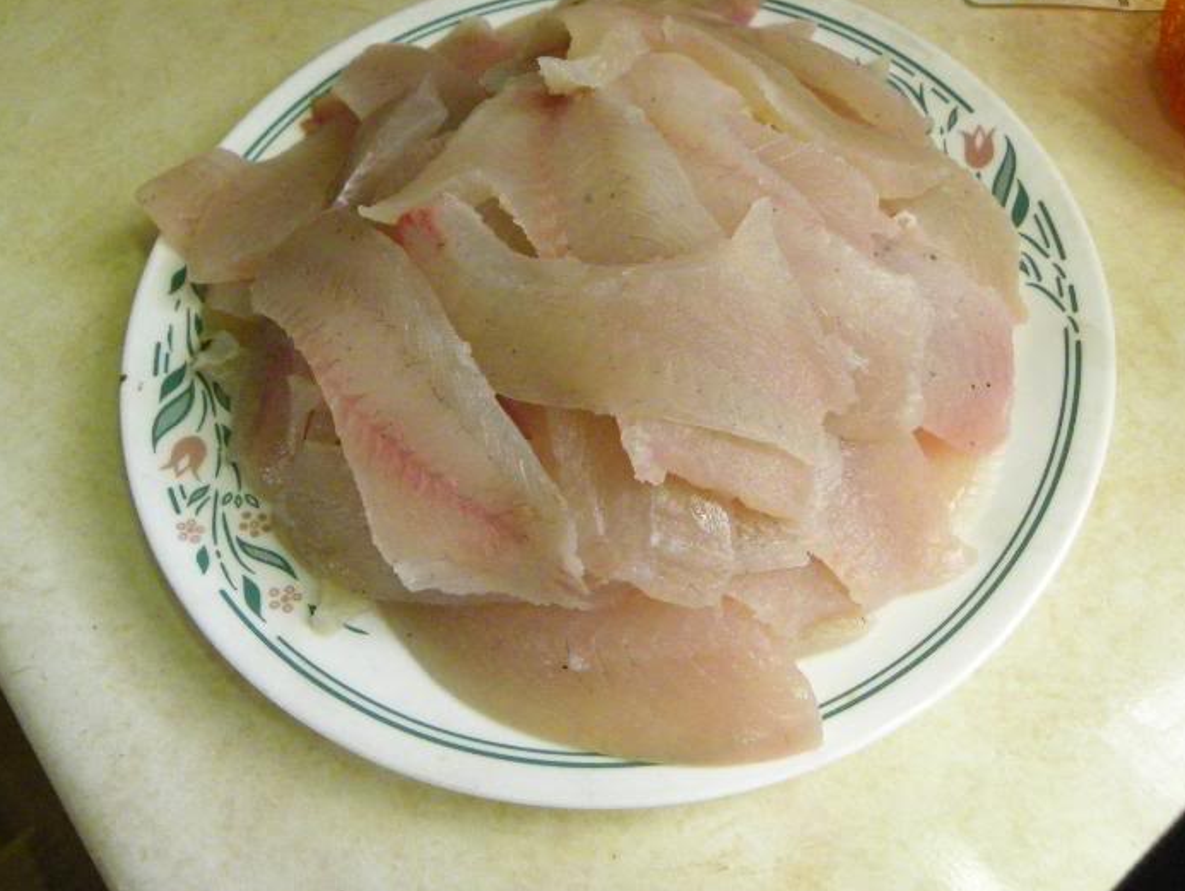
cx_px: 595
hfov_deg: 59.9
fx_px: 1028
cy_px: 392
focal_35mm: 30
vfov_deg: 46.8
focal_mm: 4.6
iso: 500
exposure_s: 1/125
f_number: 2.8
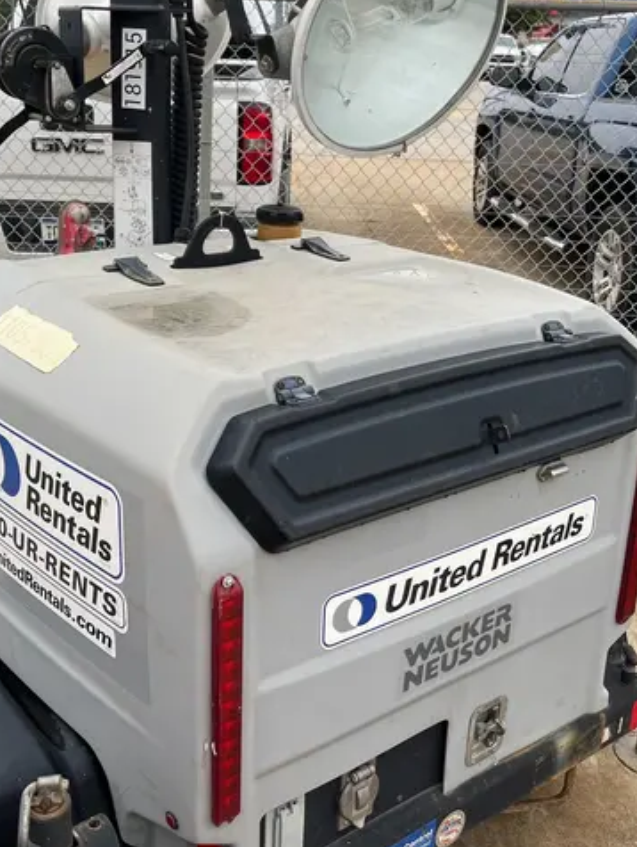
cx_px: 306
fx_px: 980
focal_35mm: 40
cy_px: 371
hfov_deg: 36.0
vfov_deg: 46.7
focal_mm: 5.1
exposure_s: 1/649
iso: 50
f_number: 1.6
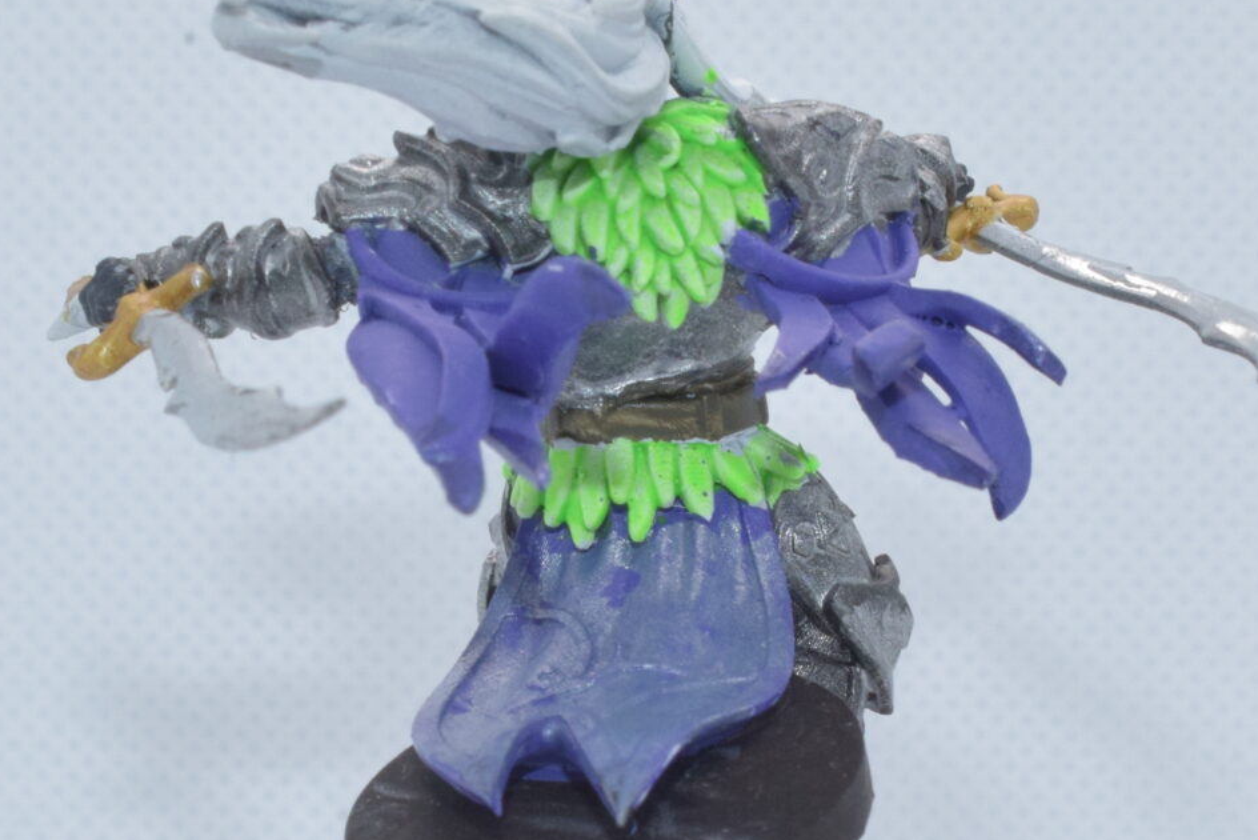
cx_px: 561
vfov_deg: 9.6
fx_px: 4976
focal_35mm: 142
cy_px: 726
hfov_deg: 14.4
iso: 800
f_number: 16
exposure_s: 1/125
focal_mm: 35
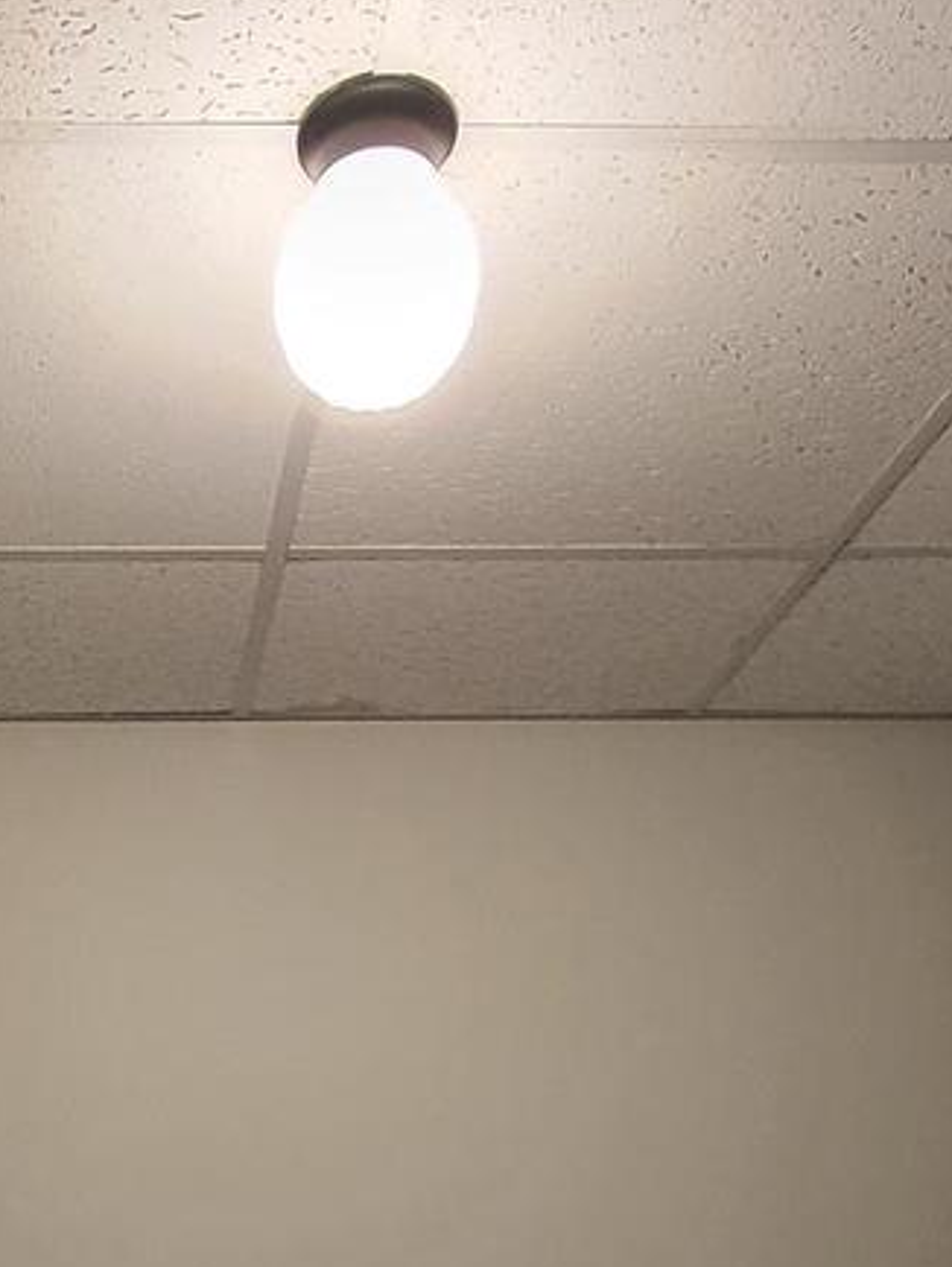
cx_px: 76
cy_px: 1518
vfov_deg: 33.5
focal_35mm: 46
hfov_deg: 30.0
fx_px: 1685
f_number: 2.2
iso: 400
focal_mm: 1.74
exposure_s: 1/60
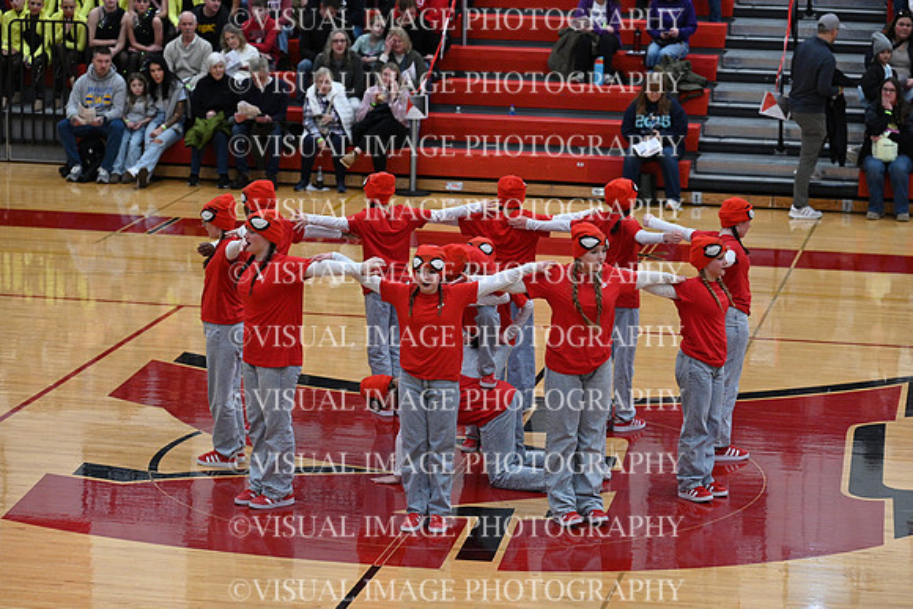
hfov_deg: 17.1
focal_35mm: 120
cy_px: 304
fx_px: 3044
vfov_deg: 11.4
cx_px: 456
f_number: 4
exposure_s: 1/400
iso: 4000
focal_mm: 120
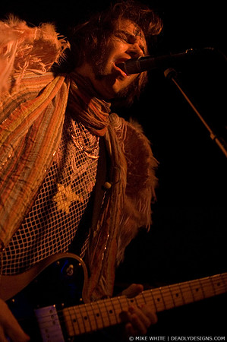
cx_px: 114
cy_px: 171
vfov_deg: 33.4
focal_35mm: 60
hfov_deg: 22.6
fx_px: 569
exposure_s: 1/40
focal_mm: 40
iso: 1600
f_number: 2.8
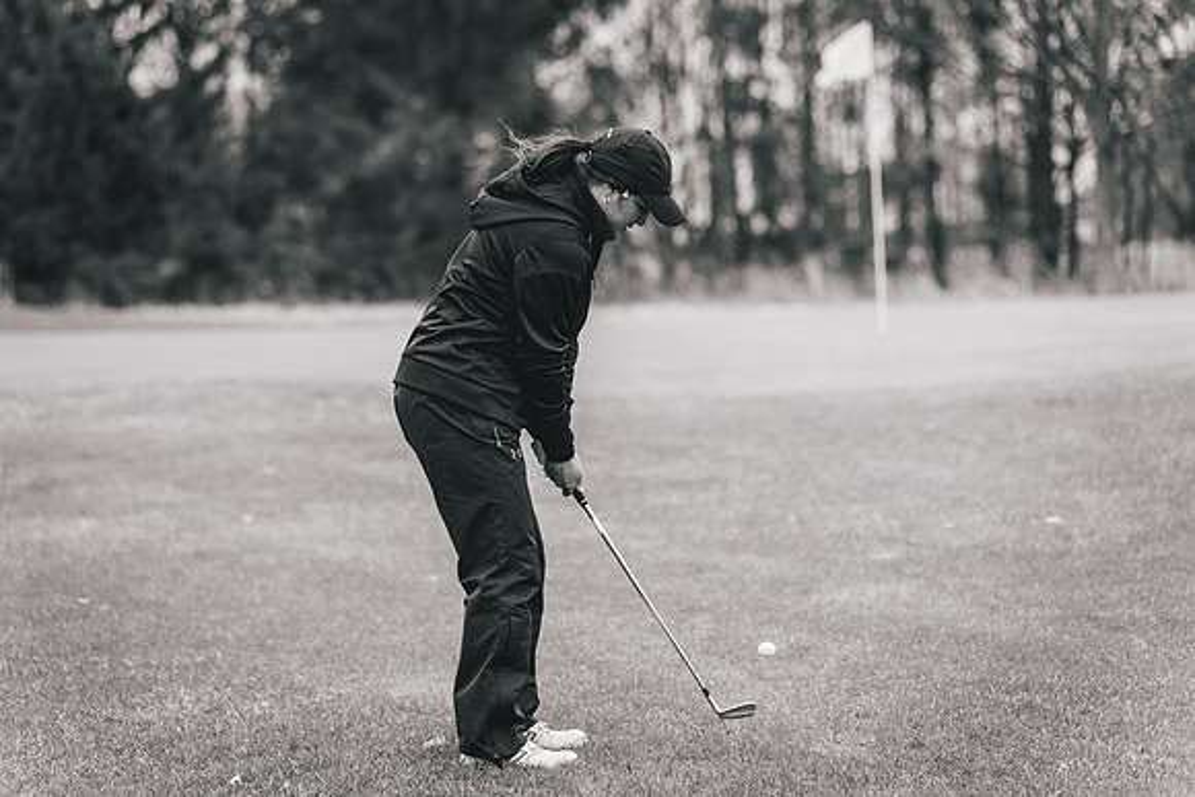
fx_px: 3738
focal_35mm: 113
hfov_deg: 18.2
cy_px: 398
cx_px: 577
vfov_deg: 12.2
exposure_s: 1/4000
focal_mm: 106
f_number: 2.8
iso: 640
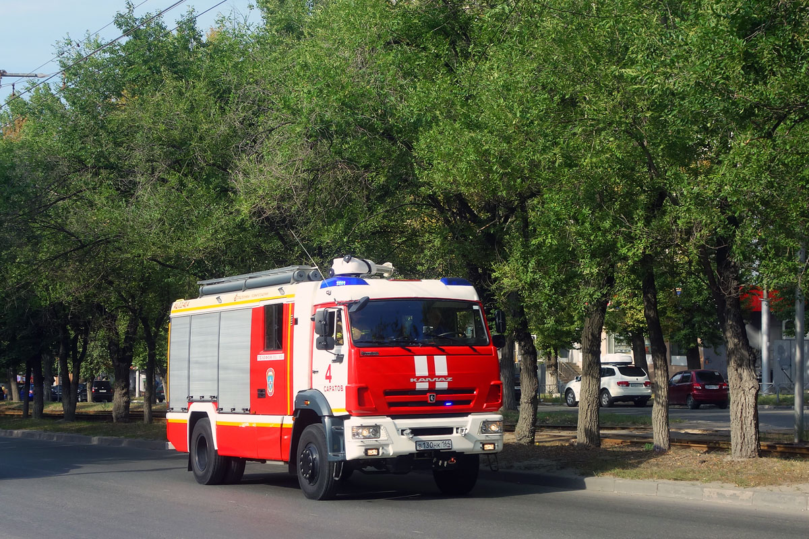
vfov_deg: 28.6
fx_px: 1056
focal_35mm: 47
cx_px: 404
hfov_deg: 41.9
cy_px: 270
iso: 125
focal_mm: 17.6
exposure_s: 1/500
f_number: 4.5
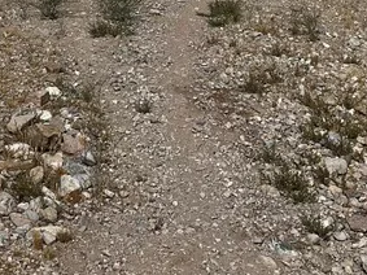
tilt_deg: -1.2
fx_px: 996
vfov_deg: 14.1
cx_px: -35
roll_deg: +0.6
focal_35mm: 94
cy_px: -208
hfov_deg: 20.0
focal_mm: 5.1
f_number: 1.6
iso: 50
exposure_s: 1/6173
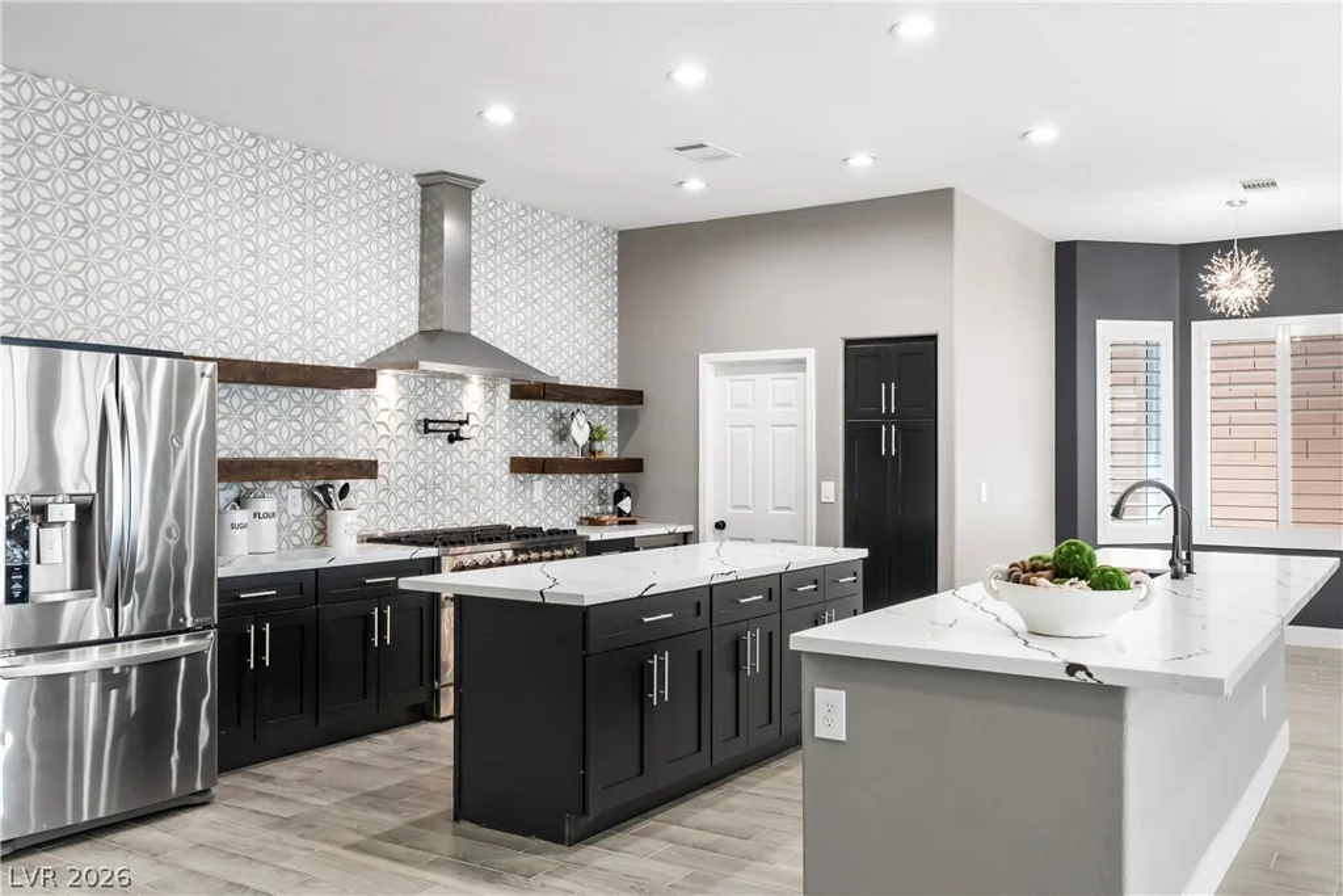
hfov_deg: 60.3
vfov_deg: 42.3
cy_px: 448
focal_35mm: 31
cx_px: 672
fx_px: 1157
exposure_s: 1/160
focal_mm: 21
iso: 640
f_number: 8
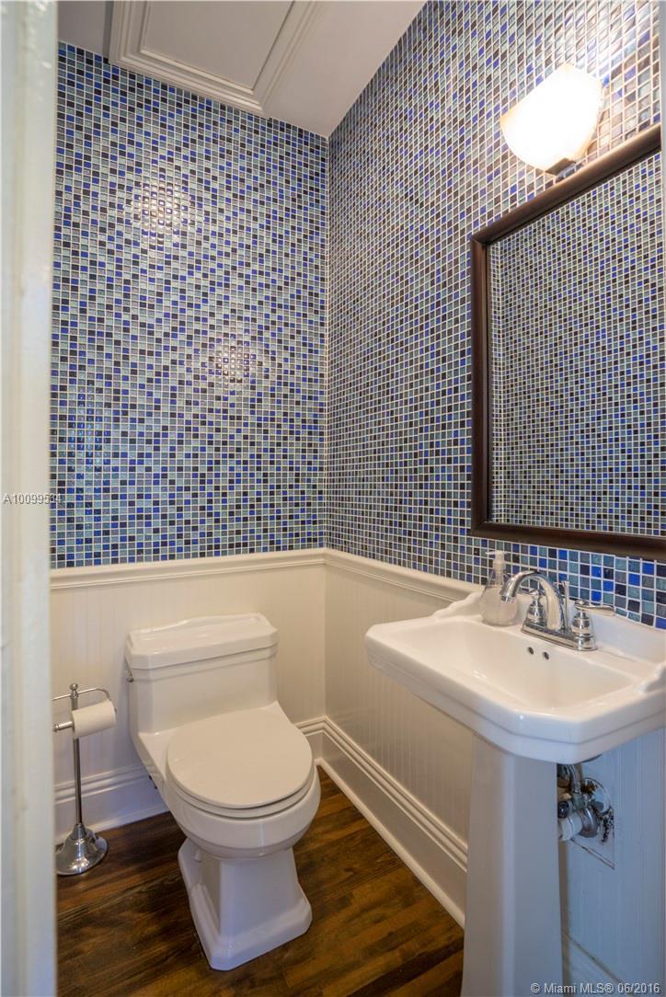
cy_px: 498
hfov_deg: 73.8
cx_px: 333
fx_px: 443
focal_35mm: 16
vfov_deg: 96.7
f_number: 11
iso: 320
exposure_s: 1.3
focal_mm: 16
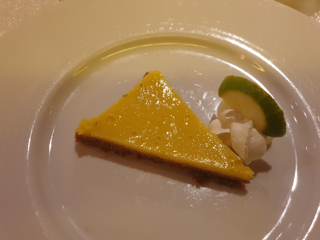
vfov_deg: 53.1
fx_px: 240
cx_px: 160
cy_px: 120
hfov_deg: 67.3
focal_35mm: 26
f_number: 1.5
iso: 320
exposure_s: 1/20
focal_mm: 4.3
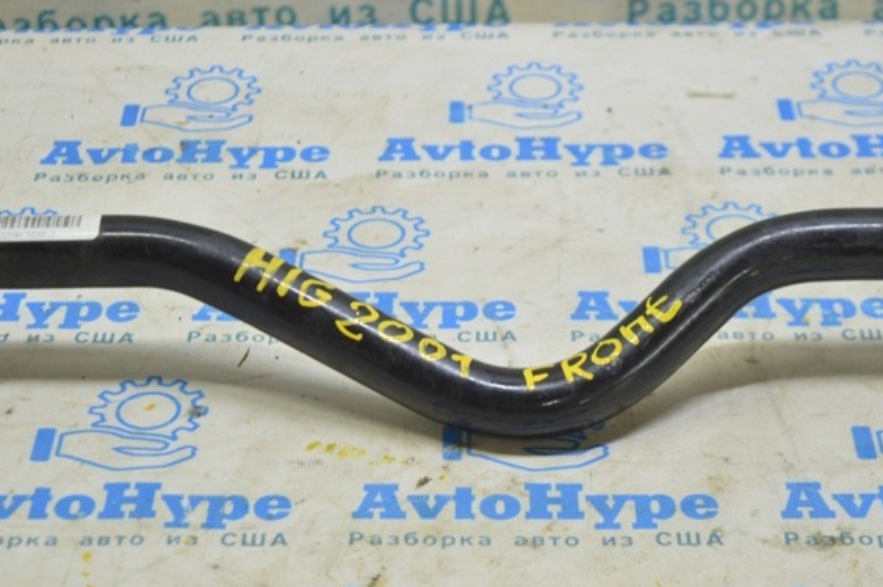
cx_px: 427
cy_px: 278
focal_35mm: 94
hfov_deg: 21.8
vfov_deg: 14.6
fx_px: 2293
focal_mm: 55
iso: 400
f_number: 5.6
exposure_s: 1/20
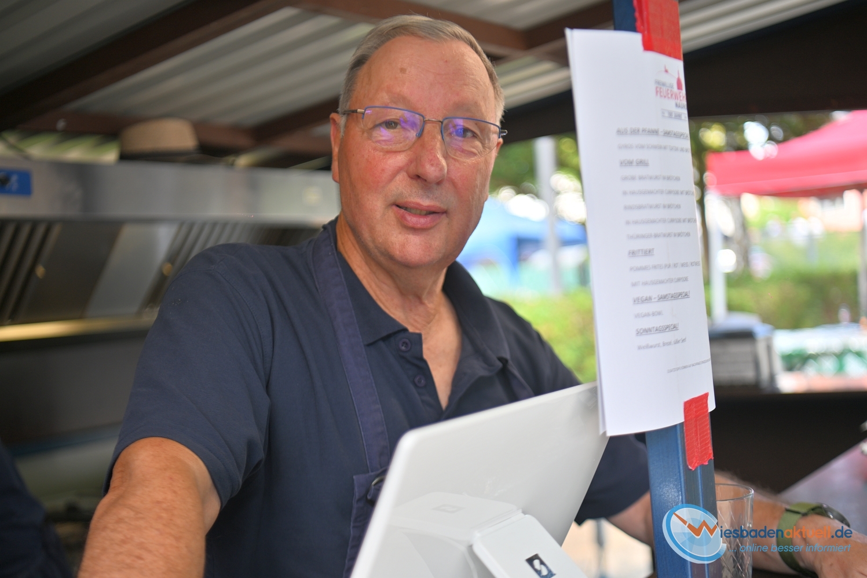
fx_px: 1084
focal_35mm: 45
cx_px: 434
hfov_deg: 43.6
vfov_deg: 29.9
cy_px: 289
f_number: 2.8
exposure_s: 1/100
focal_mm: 45
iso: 100
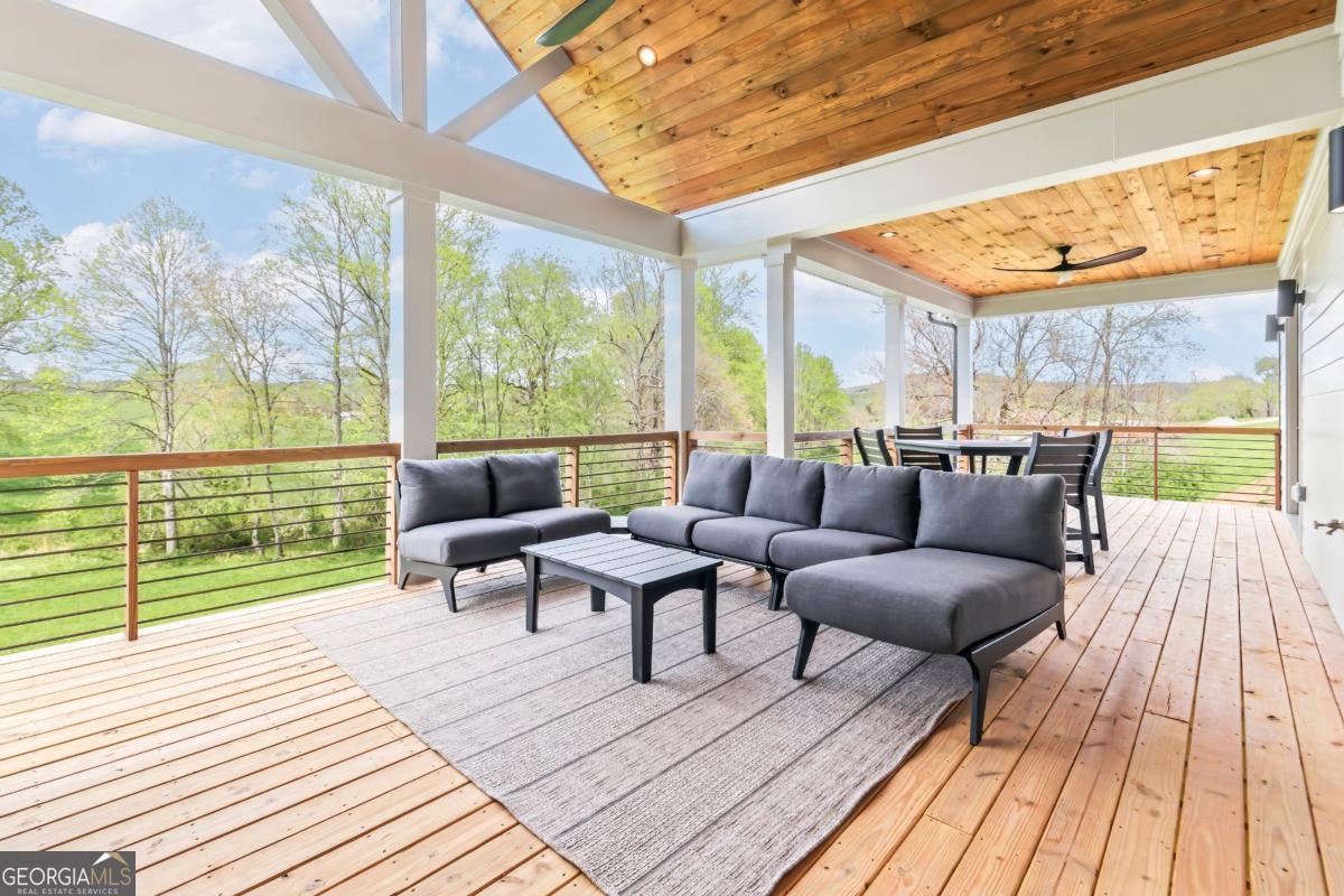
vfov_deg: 77.3
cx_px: 672
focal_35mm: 15
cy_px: 448
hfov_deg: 100.4
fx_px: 560
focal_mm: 10
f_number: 8
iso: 100
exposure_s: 1/25
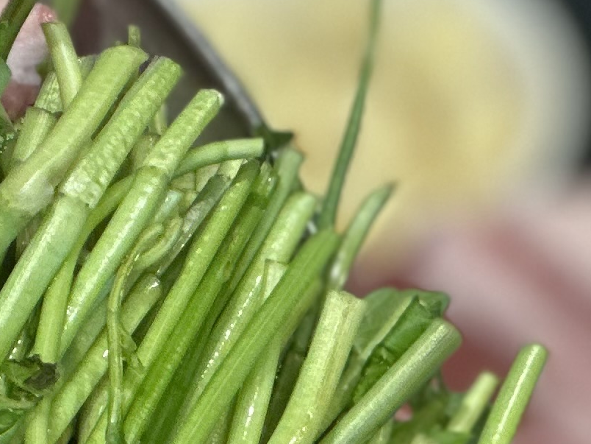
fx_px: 6590
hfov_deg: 5.0
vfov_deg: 3.8
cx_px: -709
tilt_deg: -46.7
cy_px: 518
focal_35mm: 386
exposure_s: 1/120
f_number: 2.8
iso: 100
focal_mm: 9
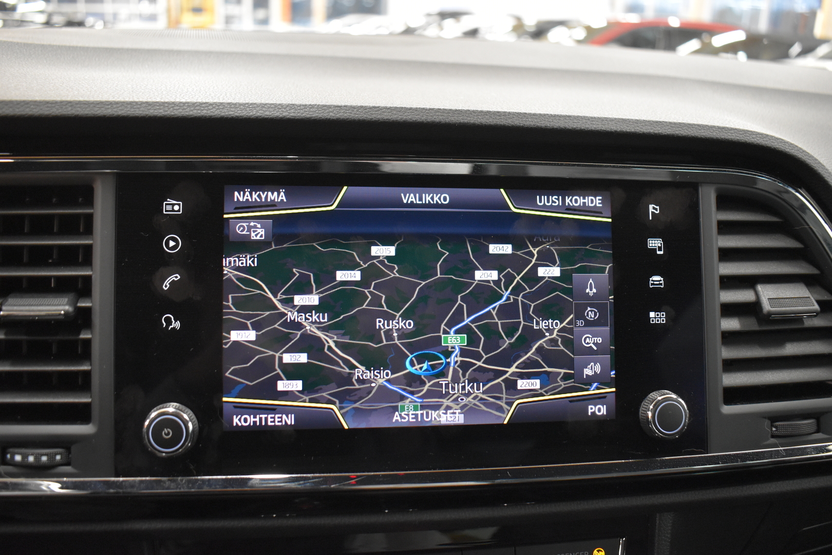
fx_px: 728
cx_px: 416
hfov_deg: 59.5
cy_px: 278
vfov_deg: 41.7
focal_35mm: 32
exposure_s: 1/30
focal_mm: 21
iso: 2500
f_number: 3.8
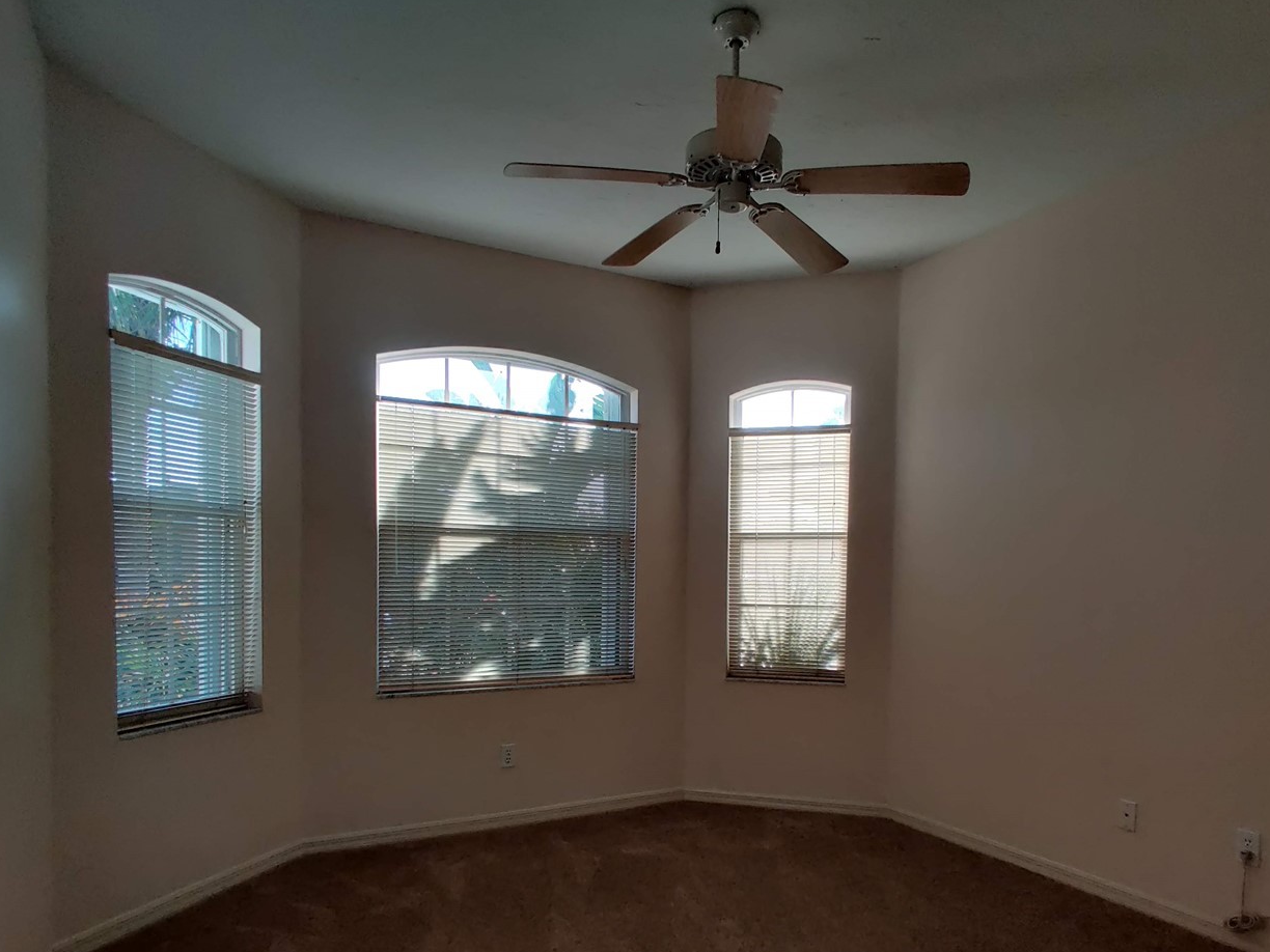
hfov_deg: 90.9
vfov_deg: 73.5
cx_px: 669
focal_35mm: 17
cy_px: 594
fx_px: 624
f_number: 2.2
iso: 250
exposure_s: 1/100
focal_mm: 2.25
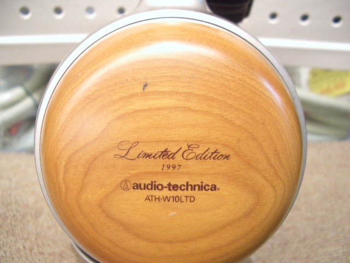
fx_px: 354
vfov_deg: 40.7
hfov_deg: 52.6
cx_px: 175
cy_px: 132
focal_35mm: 35
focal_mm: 5.8
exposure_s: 1/13
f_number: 2.6
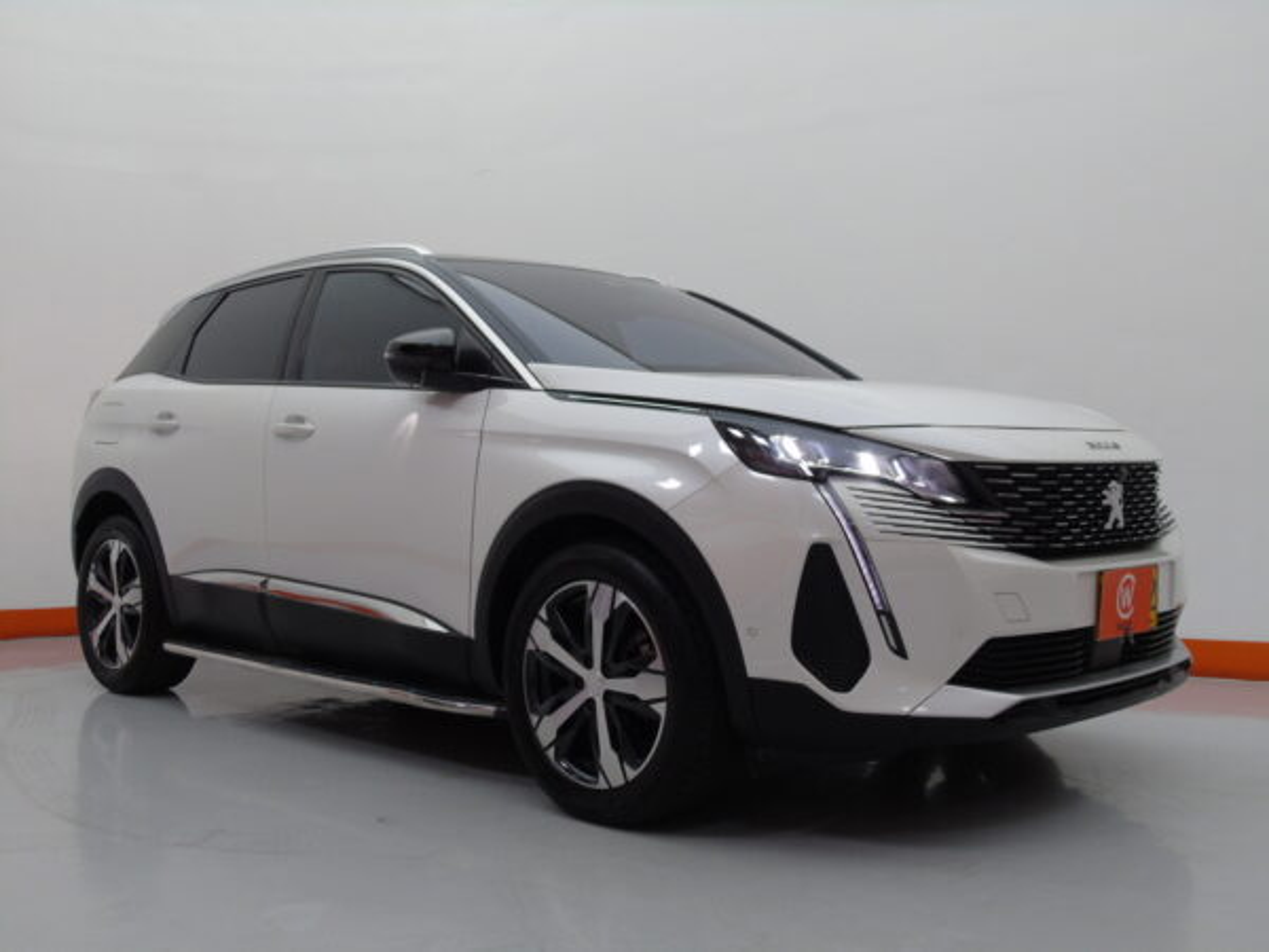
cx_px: 634
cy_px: 476
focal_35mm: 34
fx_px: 1246
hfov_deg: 54.0
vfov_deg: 41.8
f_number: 3.8
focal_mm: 6.1
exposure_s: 1/30
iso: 80
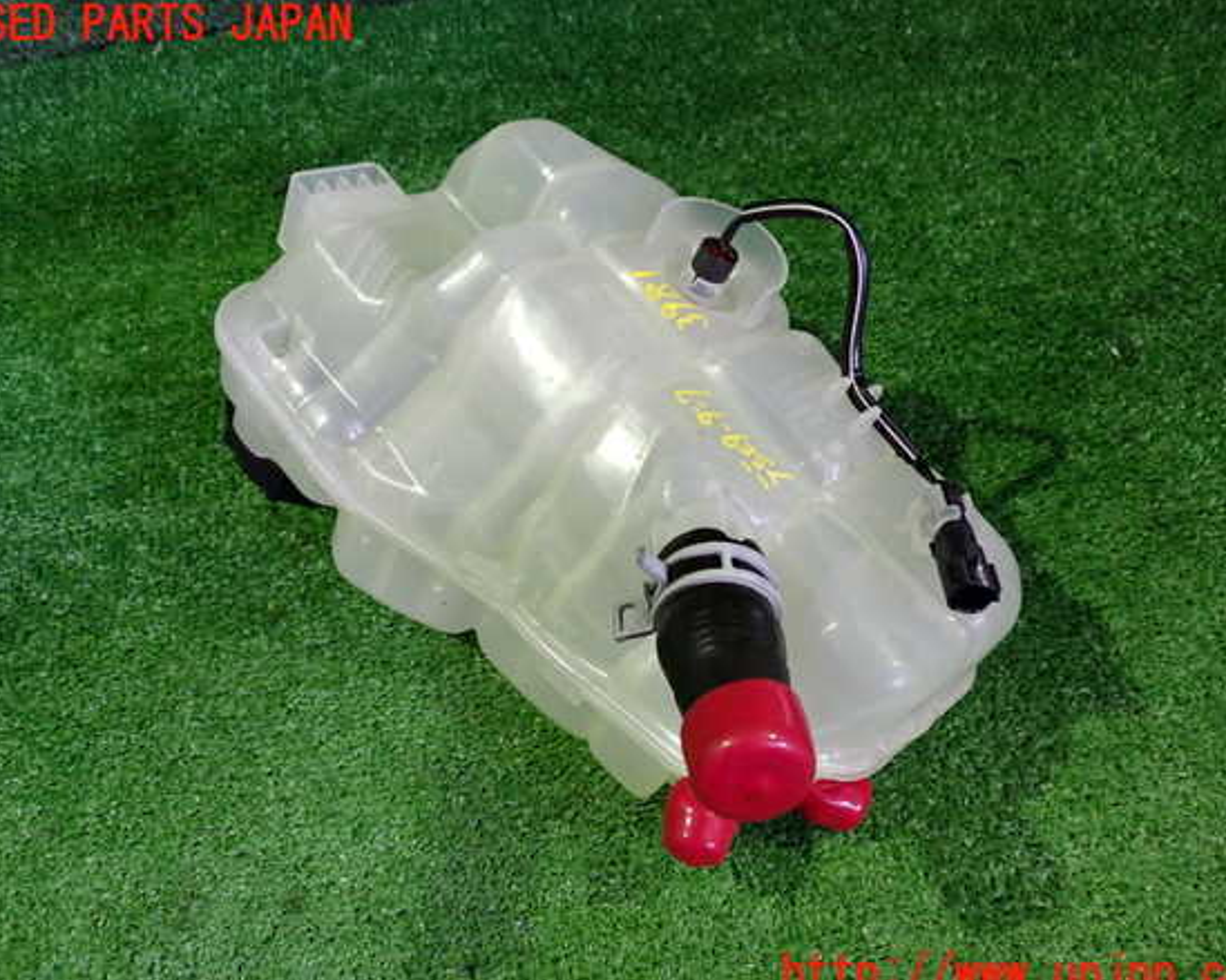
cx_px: 616
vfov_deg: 45.8
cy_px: 500
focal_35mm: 32
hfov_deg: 55.7
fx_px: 1161
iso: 640
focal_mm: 5.4
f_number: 2.3
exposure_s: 1/40
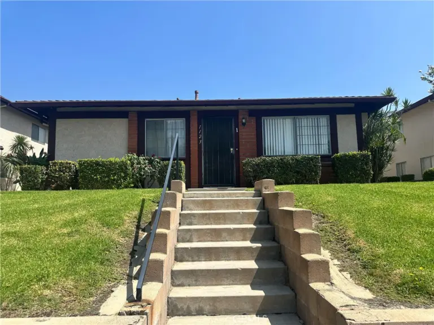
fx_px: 301
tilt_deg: +6.5
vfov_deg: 56.8
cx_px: 217
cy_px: 162
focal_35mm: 24
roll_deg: +0.5
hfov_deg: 71.6
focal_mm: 6.86
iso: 80
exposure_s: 1/3356
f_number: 1.78
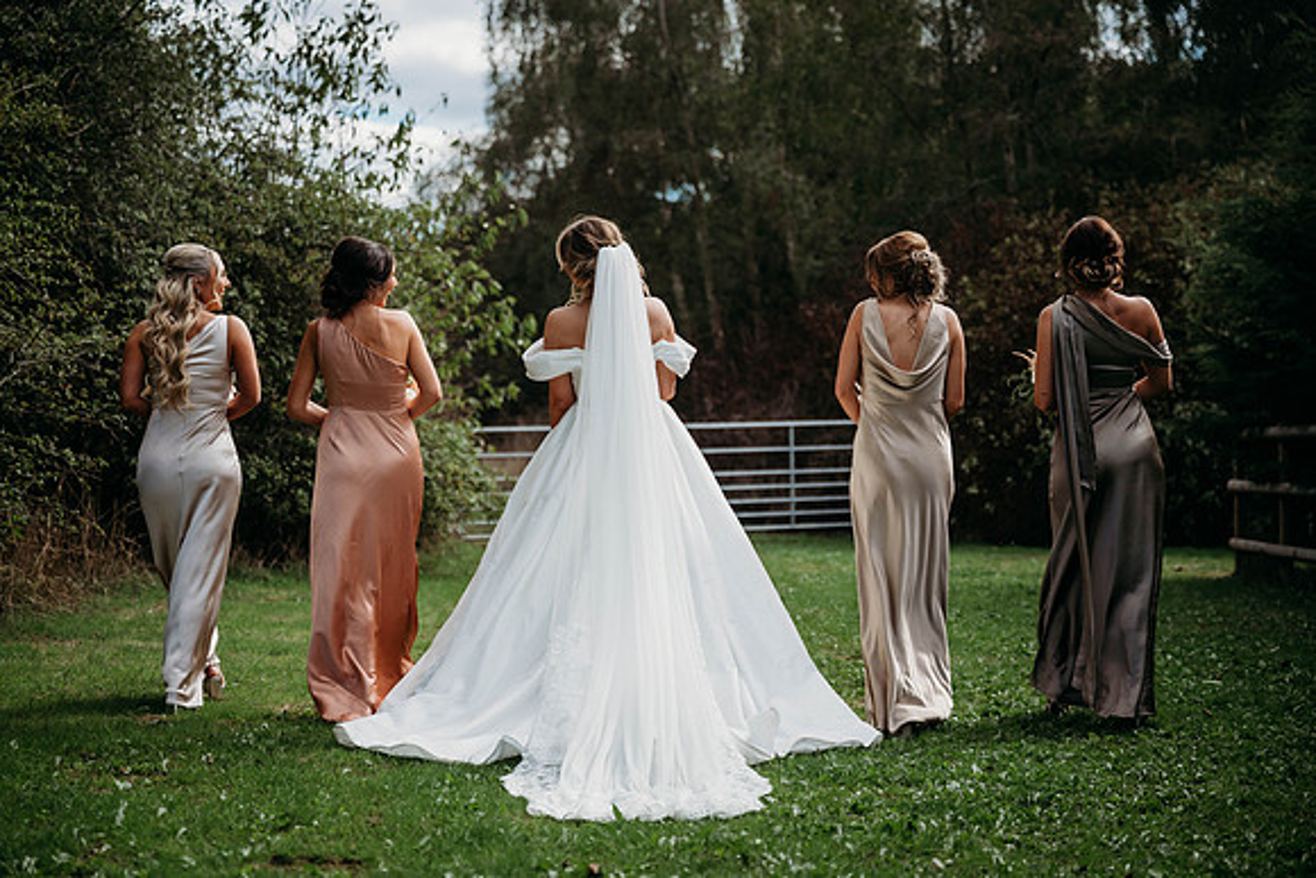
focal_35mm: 73
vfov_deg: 18.8
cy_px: 442
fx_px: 2656
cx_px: 663
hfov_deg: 27.8
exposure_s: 1/2000
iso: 100
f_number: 2.8
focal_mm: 70
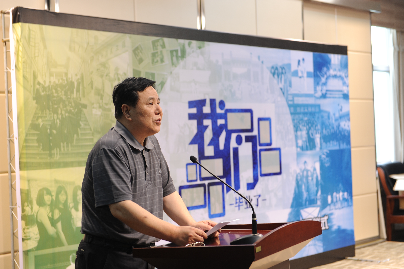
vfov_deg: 19.4
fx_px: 785
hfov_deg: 28.9
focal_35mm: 70
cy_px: 134
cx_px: 202
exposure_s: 1/50
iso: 400
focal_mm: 70
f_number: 4
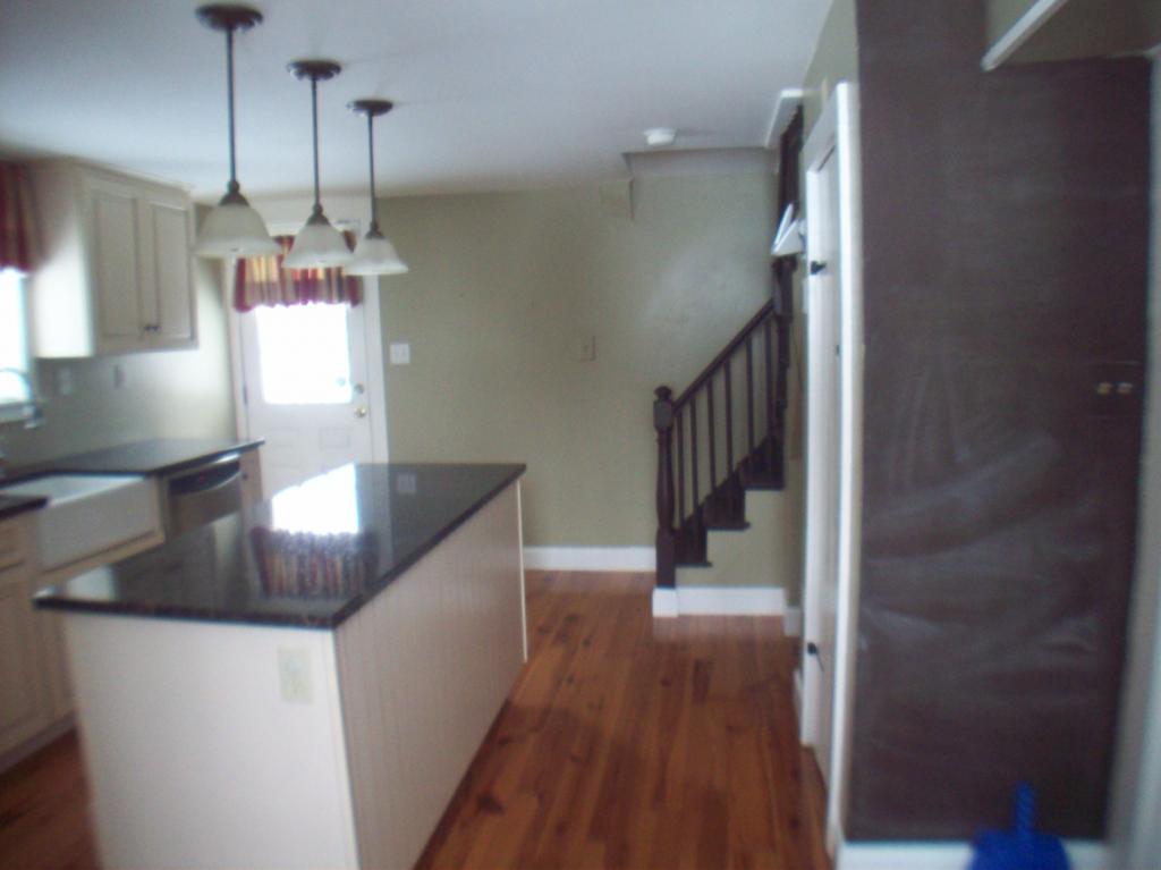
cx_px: 580
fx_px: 1240
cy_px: 435
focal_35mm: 37
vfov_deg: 38.6
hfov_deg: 50.2
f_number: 2.8
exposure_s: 1/9.06
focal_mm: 6.2
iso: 160
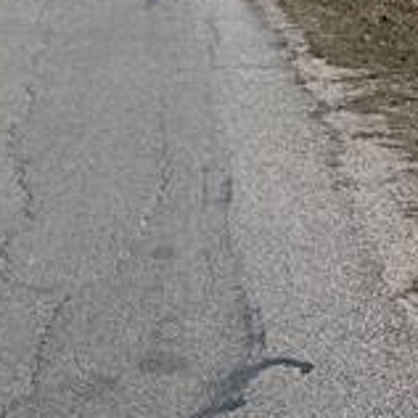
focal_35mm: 112
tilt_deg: -3.2
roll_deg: +0.4
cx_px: 474
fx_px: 1530
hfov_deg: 15.1
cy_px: -167
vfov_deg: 14.7
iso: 32
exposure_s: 1/2571
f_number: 1.8
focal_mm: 4.25
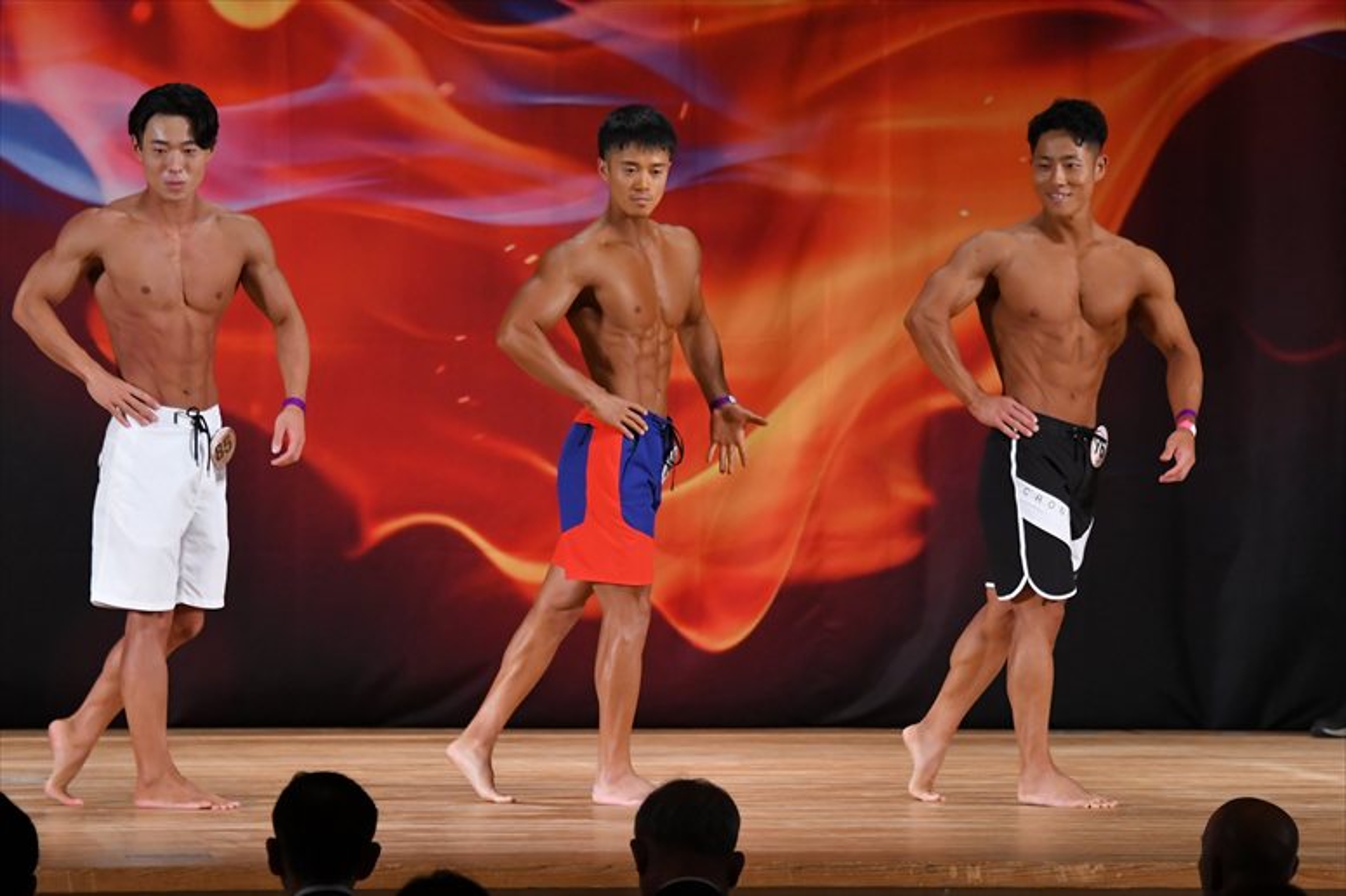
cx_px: 673
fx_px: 8409
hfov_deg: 9.2
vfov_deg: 6.1
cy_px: 448
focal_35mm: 225
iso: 3200
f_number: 5.6
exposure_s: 1/400
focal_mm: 150
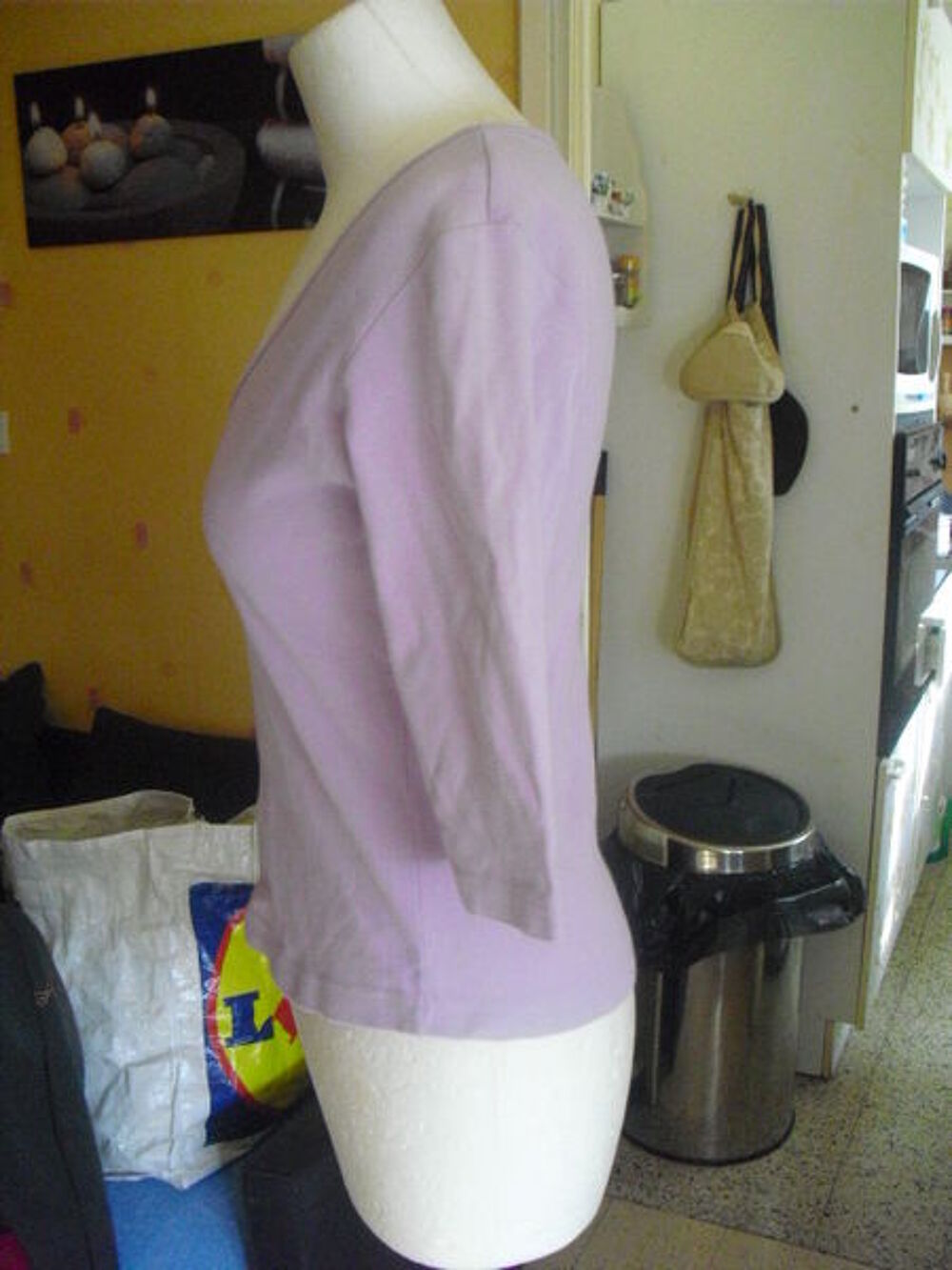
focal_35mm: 36
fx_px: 1320
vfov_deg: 51.4
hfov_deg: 39.7
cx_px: 476
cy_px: 635
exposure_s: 1/50
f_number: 3.1
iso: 800
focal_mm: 6.3
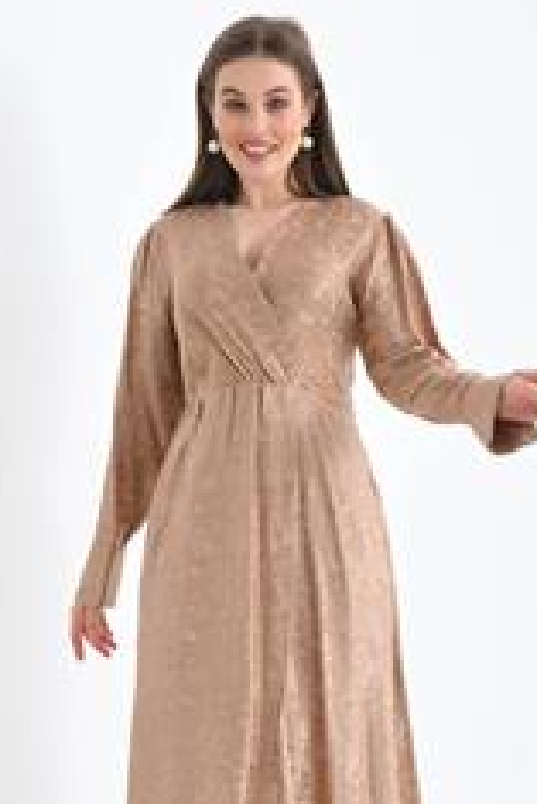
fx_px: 2055
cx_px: 270
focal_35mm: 92
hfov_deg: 14.9
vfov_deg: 21.9
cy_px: 609
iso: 250
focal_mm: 48
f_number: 7.1
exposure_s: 1/125
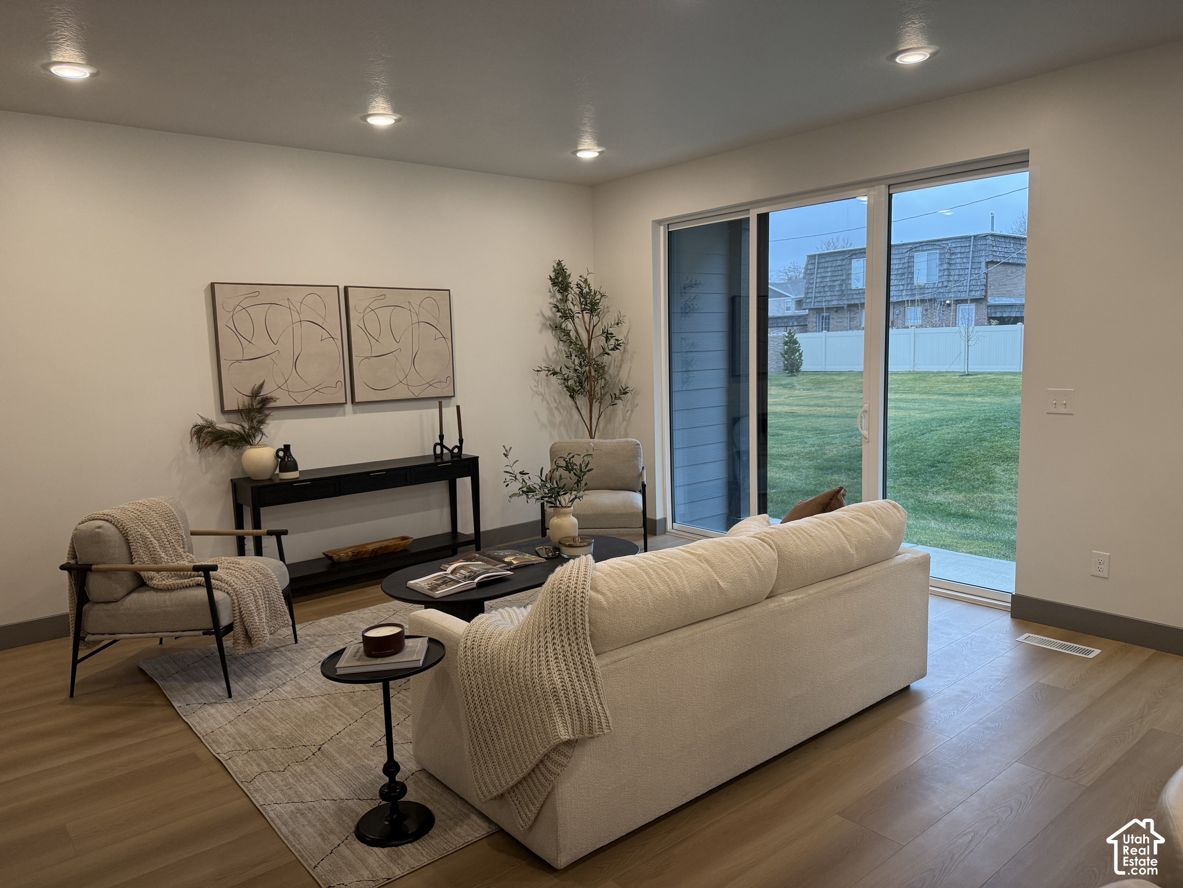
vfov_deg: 56.8
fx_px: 820
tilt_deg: -7.0
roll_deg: +1.1
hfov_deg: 71.6
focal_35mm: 24
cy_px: 444
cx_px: 592
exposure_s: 1/210
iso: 200
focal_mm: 6.76
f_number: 1.78
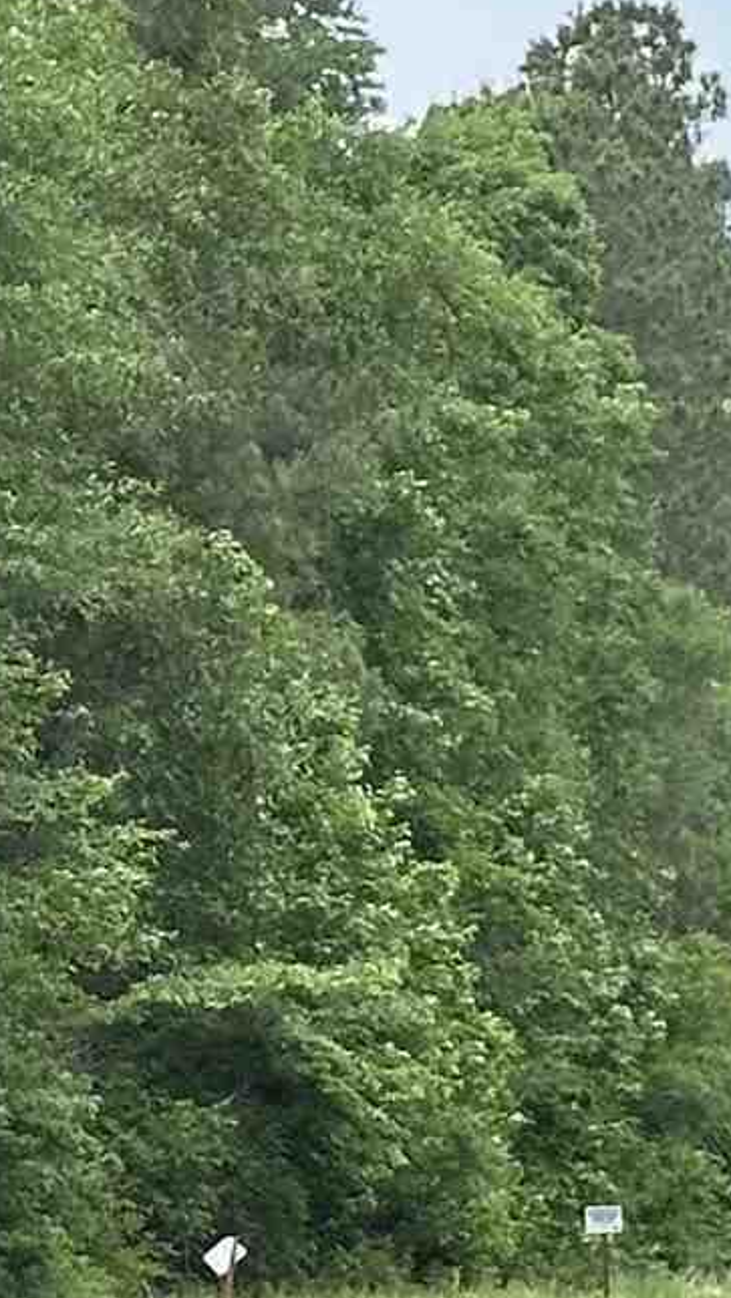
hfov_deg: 4.9
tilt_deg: +3.6
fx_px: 8577
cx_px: -89
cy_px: 718
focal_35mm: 249
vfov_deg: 8.7
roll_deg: +1.3
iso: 64
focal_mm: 6.86
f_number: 1.78
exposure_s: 1/1133
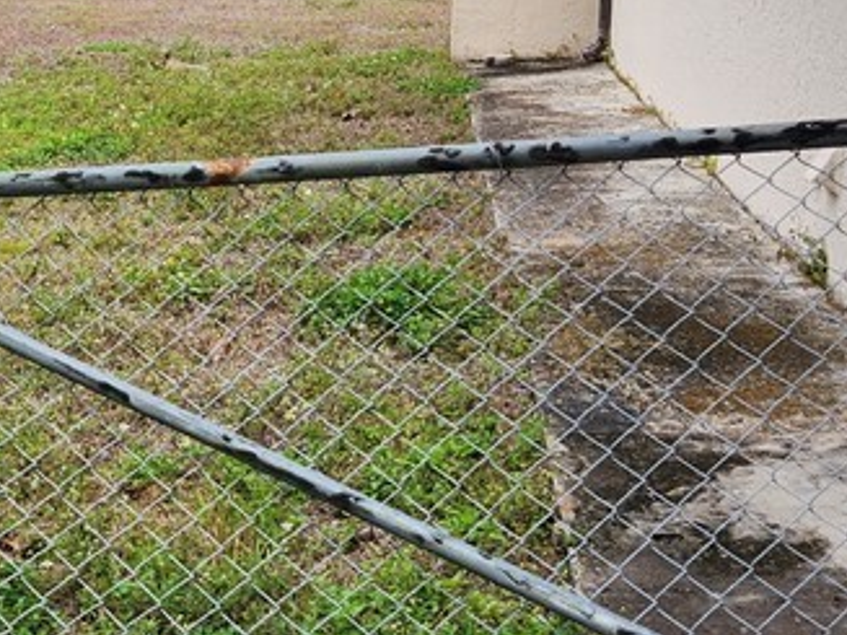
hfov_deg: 26.5
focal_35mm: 72
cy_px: 347
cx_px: 148
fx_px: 1761
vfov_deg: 20.4
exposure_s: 1/1050
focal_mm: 5.4
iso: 20
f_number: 1.8
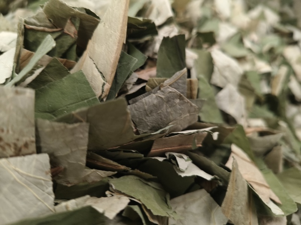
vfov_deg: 58.9
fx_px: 200
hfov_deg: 73.9
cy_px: 112
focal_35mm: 23
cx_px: 150
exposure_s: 1/100
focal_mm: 5.6
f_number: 1.88
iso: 473
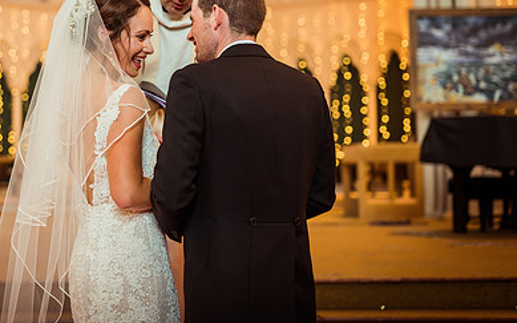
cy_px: 68
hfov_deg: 26.9
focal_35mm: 76
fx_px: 1071
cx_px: 145
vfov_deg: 17.0
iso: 500
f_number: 2.2
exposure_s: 1/160
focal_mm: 50
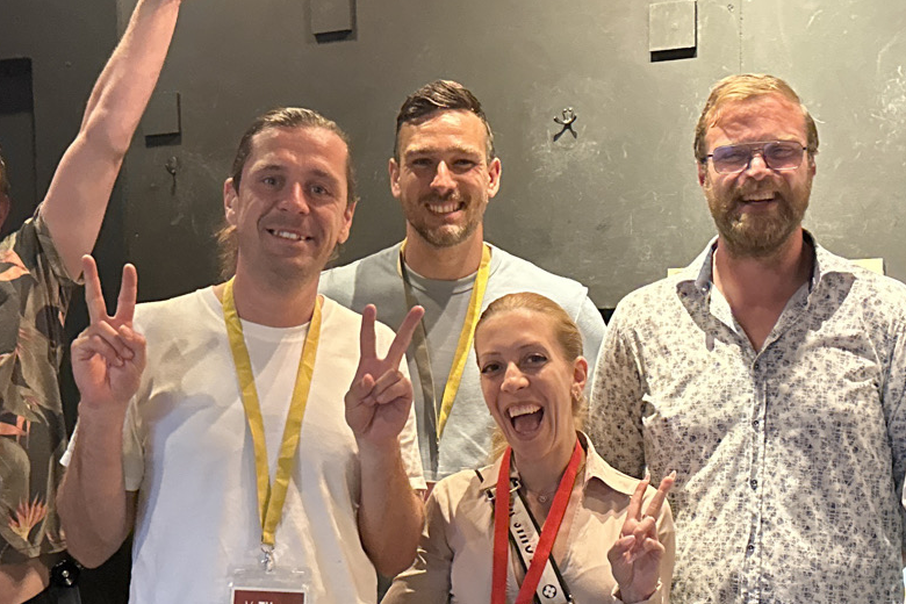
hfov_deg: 31.4
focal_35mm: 64
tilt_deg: -1.8
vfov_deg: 21.1
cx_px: 430
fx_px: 1611
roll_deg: +1.1
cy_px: 459
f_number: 1.78
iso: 1000
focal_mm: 6.86
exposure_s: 1/33
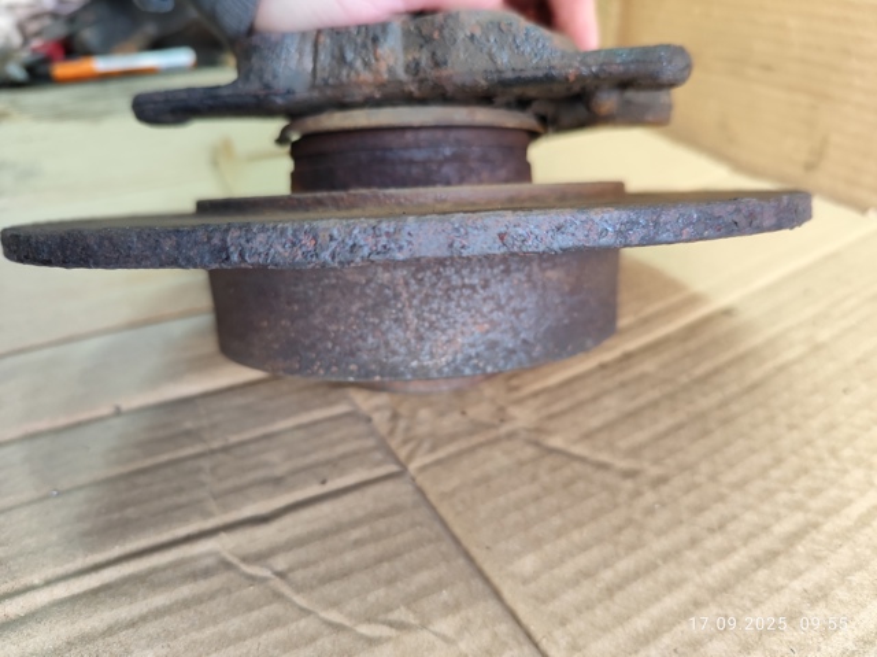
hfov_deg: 74.0
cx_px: 438
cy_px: 328
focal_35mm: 23
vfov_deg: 58.8
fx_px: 582
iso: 640
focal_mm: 6.19
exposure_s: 1/100
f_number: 1.65
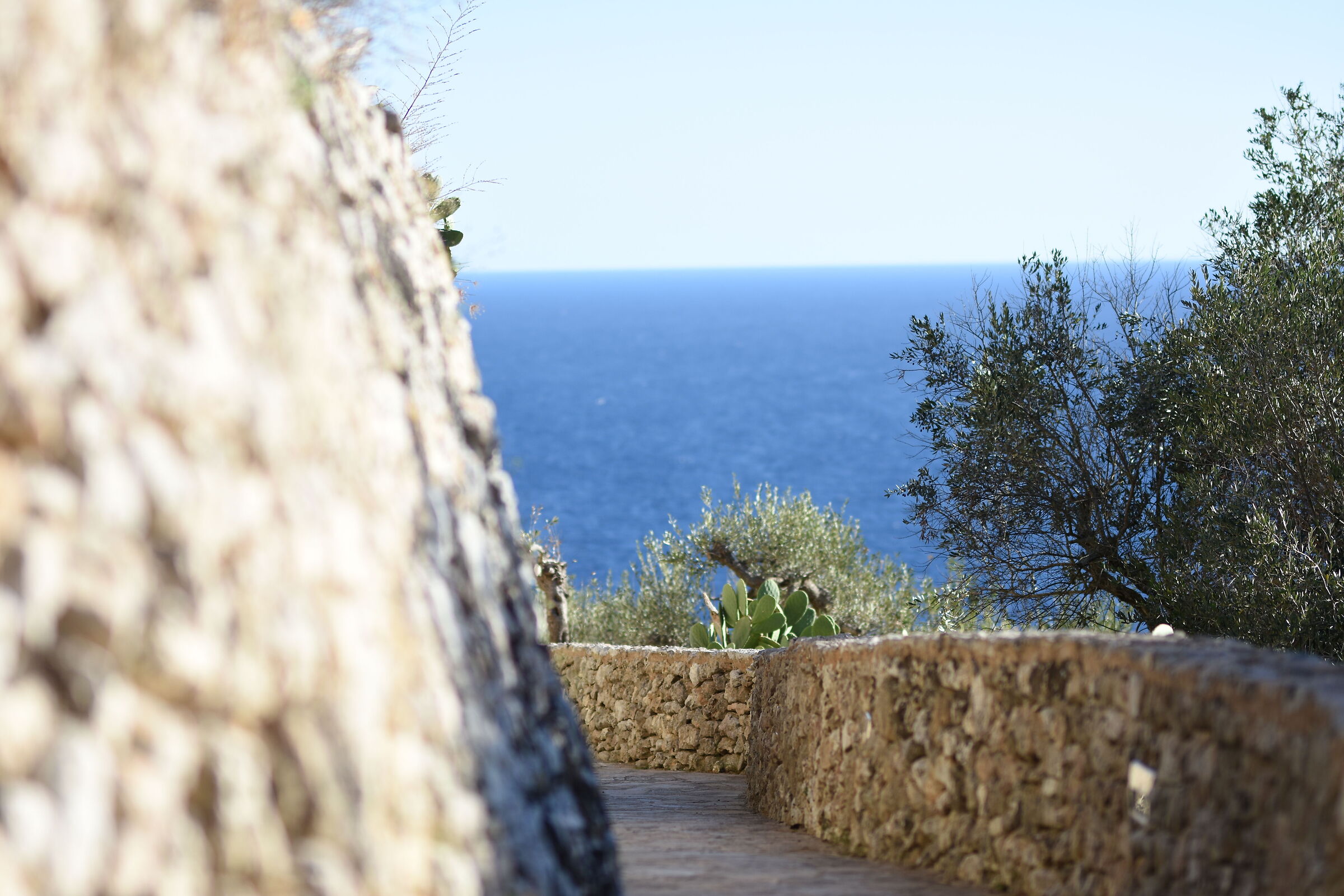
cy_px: 448
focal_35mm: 128
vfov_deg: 10.8
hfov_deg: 16.1
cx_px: 672
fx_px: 4760
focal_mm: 85
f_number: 1.7
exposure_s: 1/4000
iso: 125
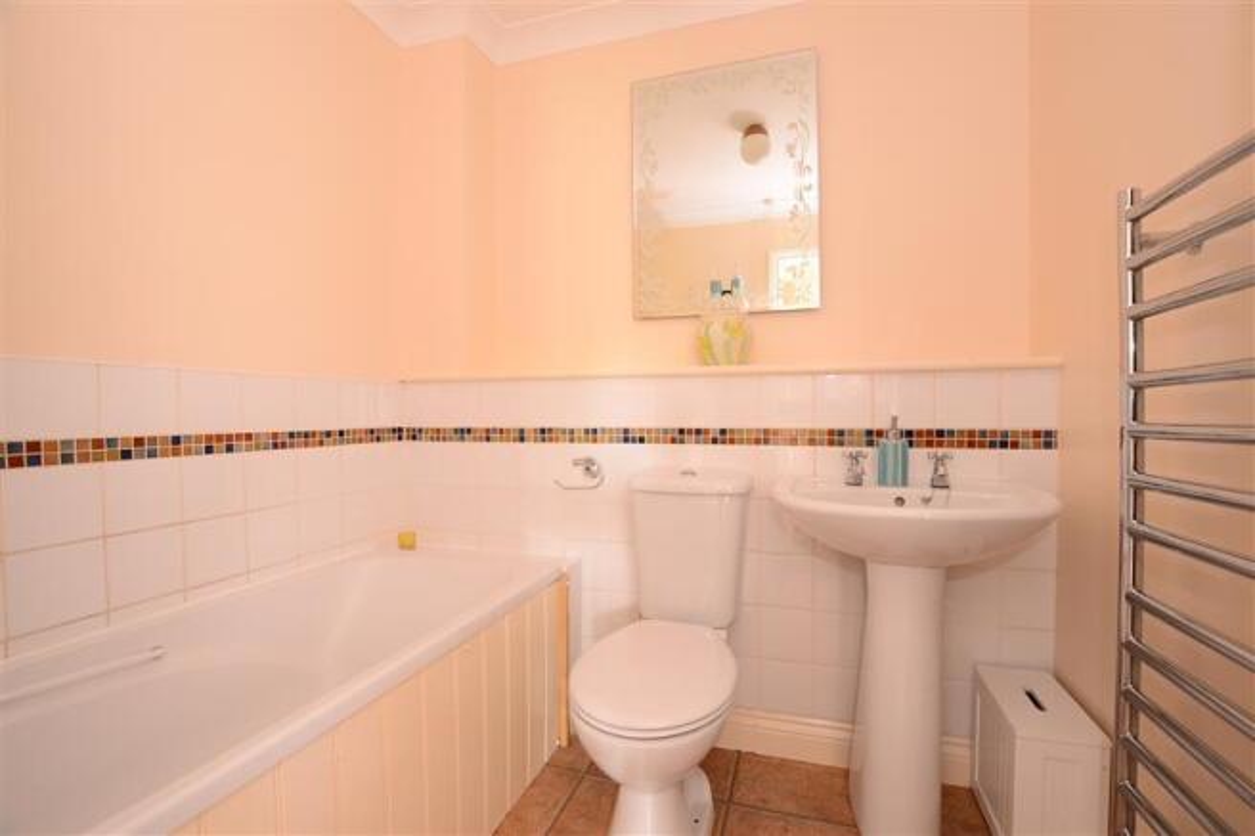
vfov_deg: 77.3
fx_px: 523
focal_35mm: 15
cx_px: 628
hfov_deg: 100.4
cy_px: 418
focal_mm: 10
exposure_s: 1.6
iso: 400
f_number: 5.6
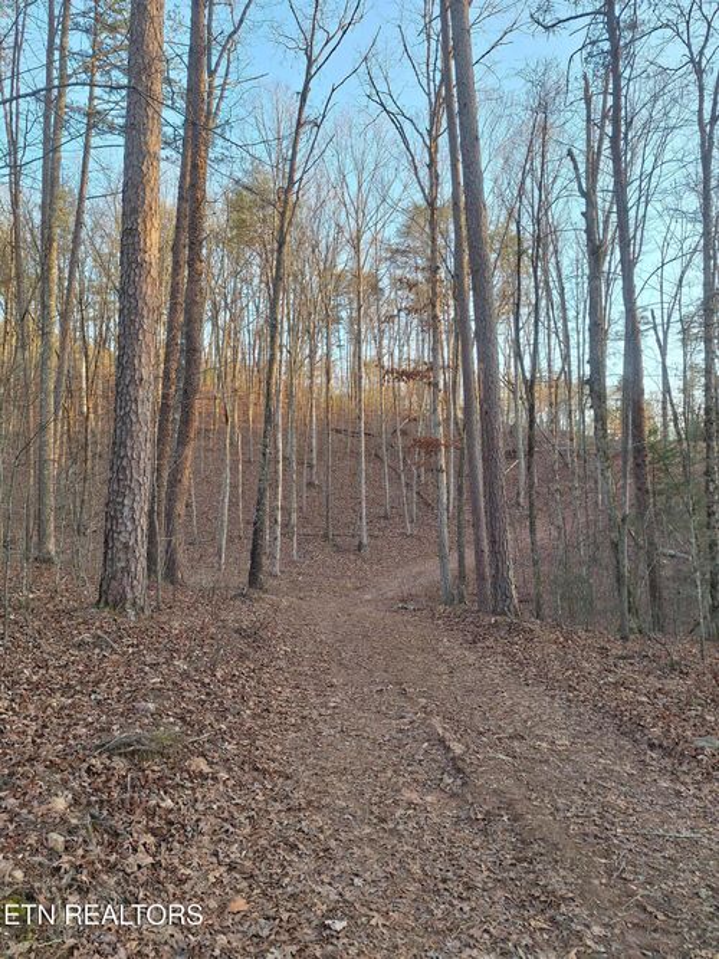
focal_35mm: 23
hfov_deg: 58.9
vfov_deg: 73.9
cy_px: 480
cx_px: 360
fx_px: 637
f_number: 1.8
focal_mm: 5.54
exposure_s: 1/207
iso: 40
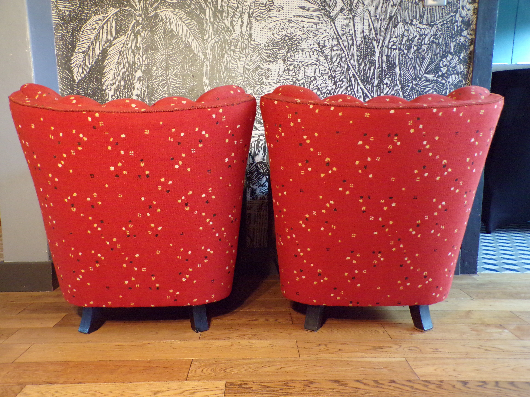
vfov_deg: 49.7
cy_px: 198
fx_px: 429
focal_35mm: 28
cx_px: 265
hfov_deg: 63.4
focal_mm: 5
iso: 557
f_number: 3.1
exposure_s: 1/17
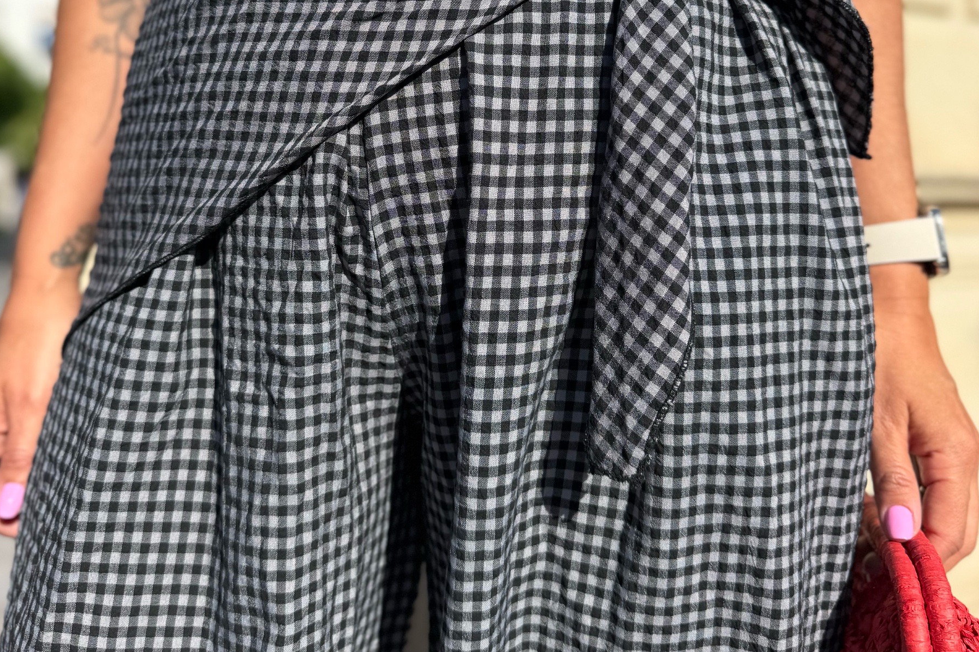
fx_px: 925
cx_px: 485
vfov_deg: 38.0
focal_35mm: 34
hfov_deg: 55.8
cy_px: 173
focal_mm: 6.76
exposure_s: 1/4975
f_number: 1.78
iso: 80
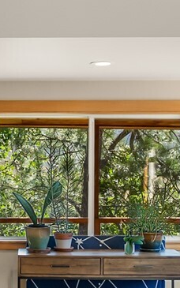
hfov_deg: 17.1
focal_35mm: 75
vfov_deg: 27.5
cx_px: 9
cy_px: 181
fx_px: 587
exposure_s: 1/125
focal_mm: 15.8
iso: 400
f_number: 2.8
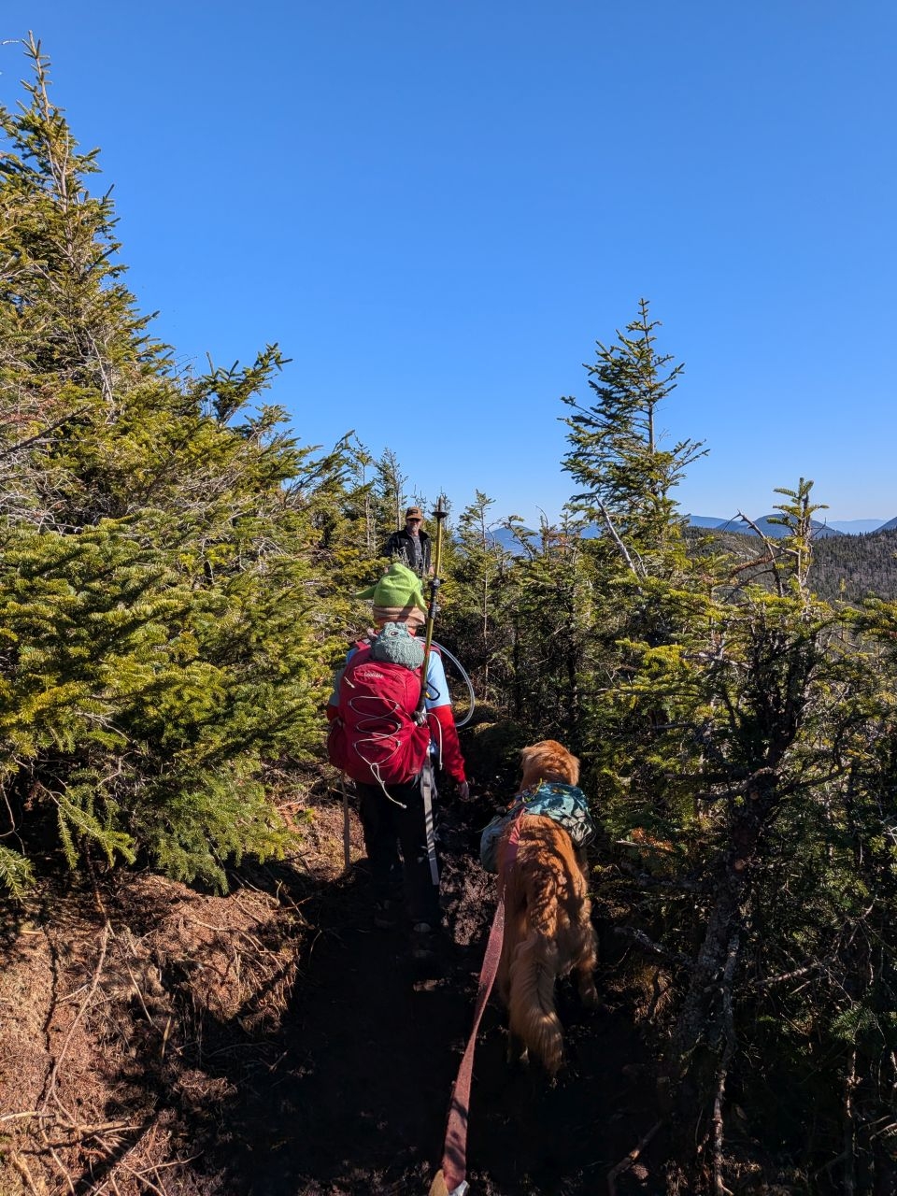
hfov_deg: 56.8
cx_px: 448
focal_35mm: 24
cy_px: 598
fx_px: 829
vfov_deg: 71.6
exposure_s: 1/1634
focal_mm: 4.53
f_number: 1.7
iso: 27
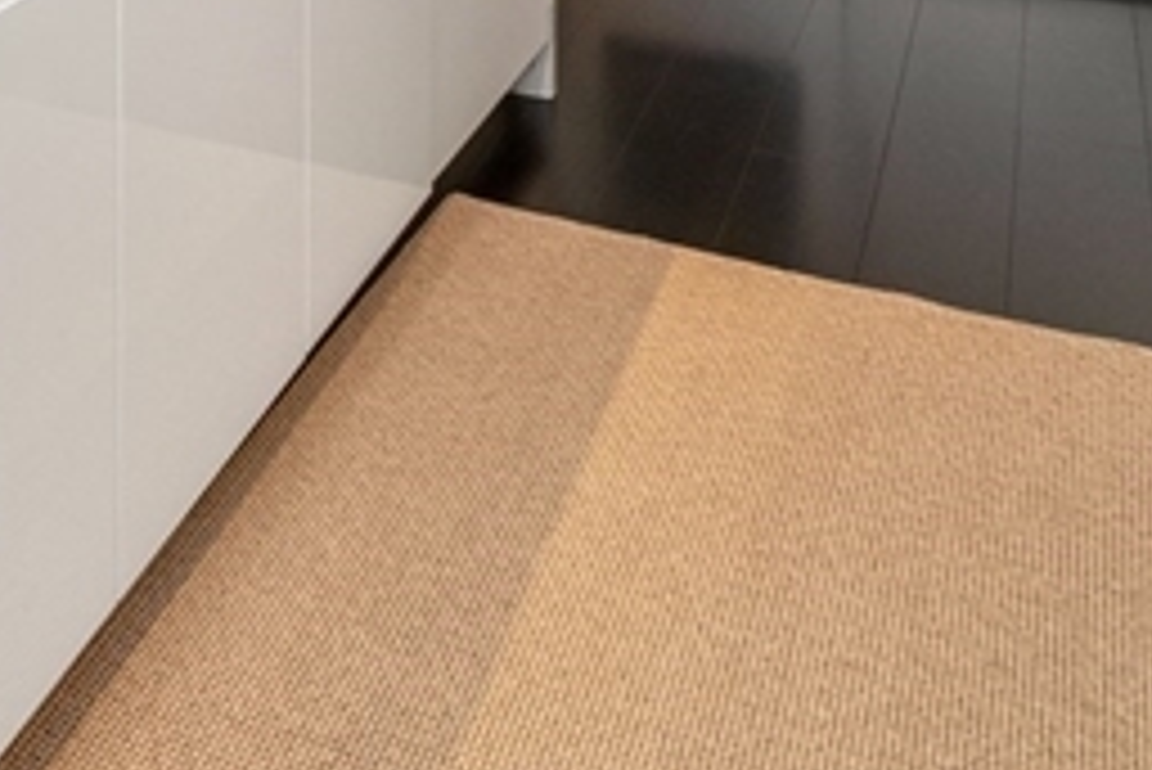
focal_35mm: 56
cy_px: -615
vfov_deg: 18.7
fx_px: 1793
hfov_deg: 33.4
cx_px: 76
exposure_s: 1/13
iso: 320
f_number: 11
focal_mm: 14
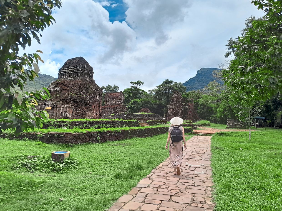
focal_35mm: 26
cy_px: 106
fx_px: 212
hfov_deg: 67.3
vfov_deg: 53.1
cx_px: 141
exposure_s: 1/793
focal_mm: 3.98
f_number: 1.8
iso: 40
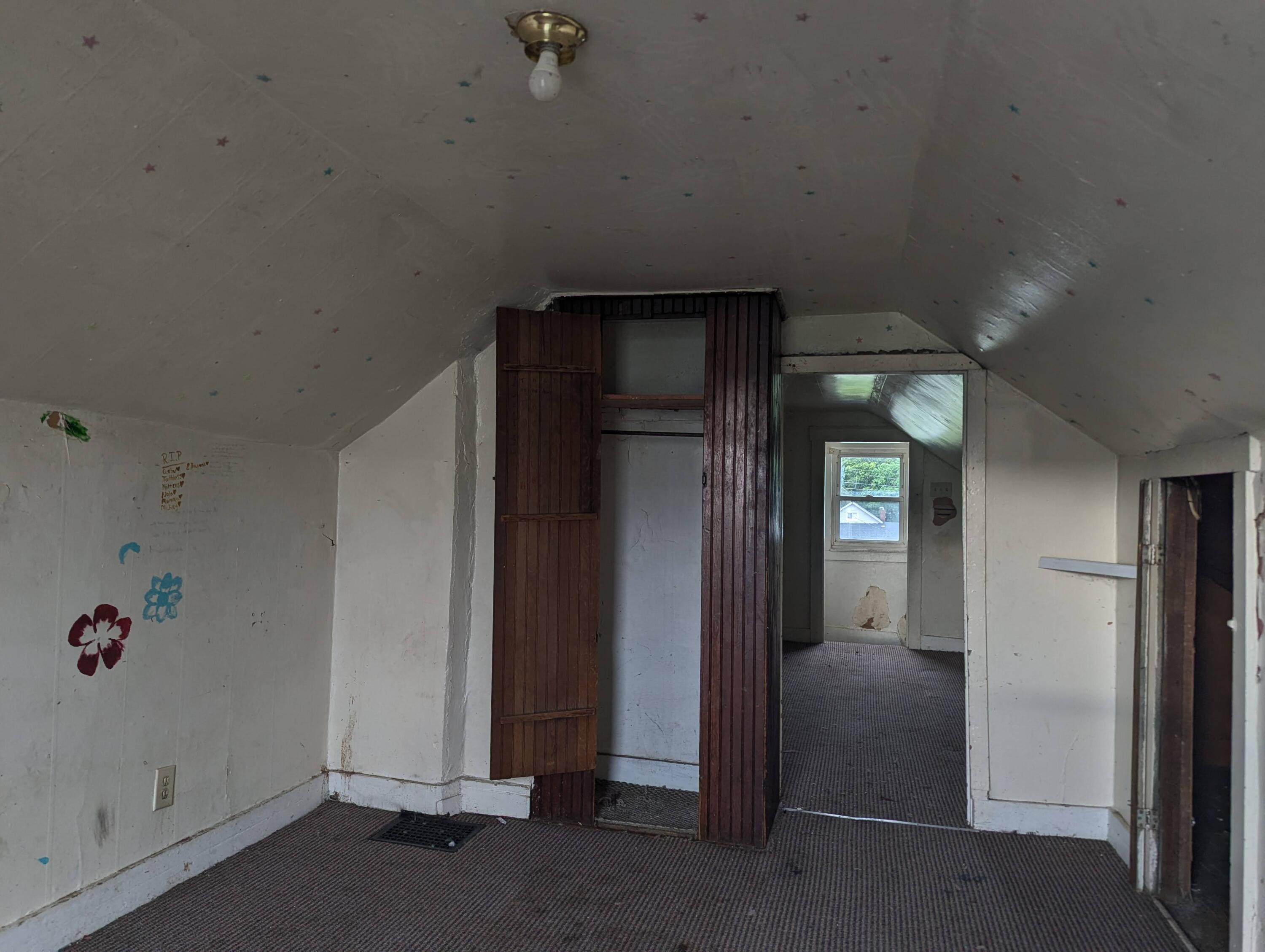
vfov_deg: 56.9
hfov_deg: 71.5
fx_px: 878
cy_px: 476
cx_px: 632
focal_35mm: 24
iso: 79
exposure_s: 1/75.7
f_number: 1.85
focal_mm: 6.81
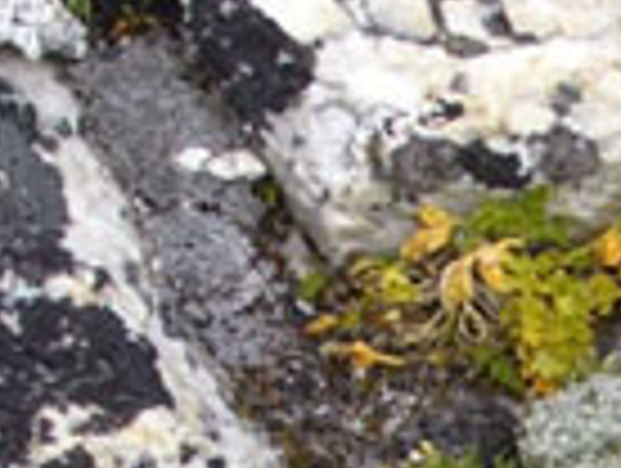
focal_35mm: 230
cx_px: 810
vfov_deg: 6.4
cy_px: 688
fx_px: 4133
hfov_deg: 8.5
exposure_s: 1/160
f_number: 5
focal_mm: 8.2
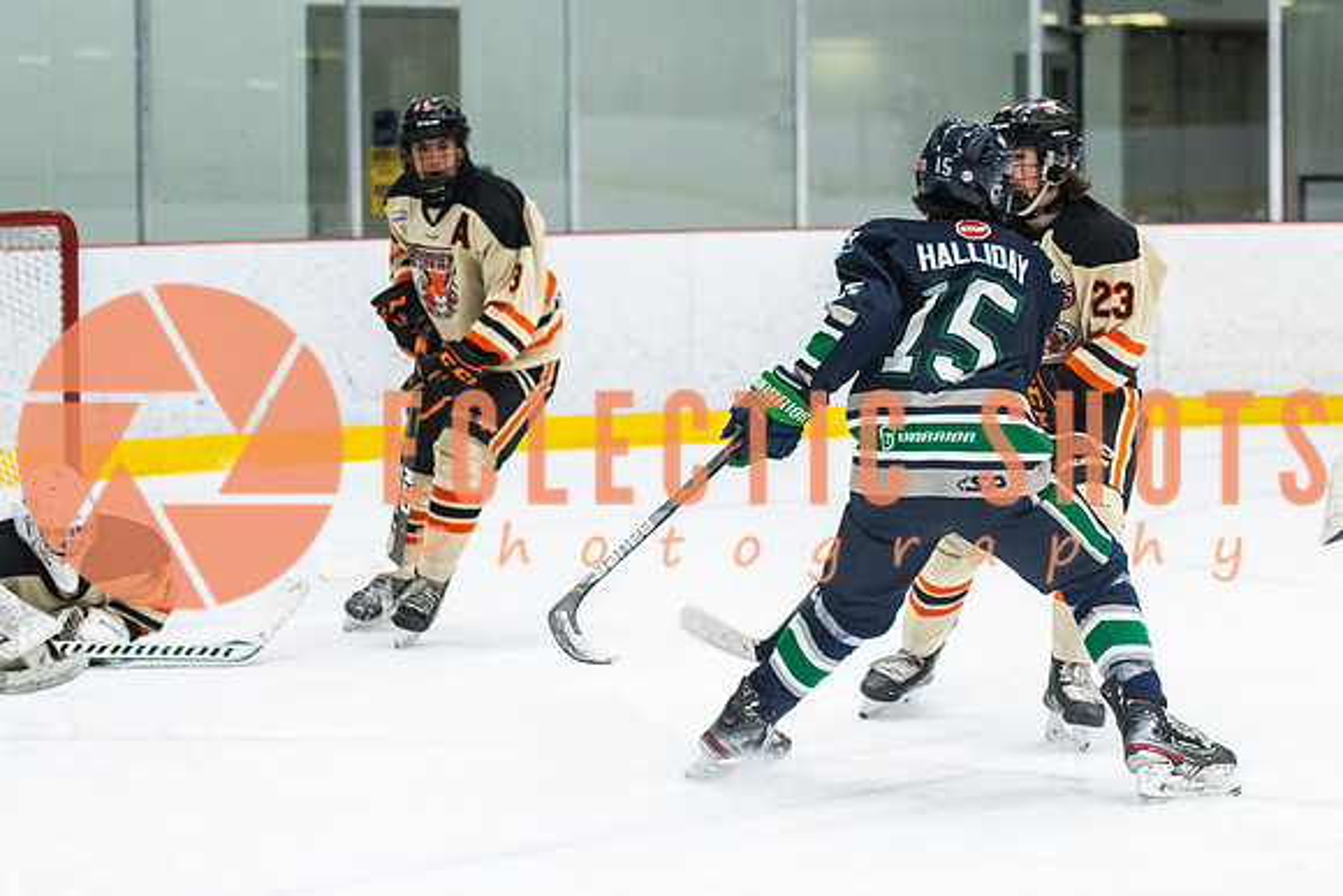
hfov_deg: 14.1
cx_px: 865
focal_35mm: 146
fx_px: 5441
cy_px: 391
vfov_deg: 9.4
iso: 1600
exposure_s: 1/640
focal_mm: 75
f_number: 2.8
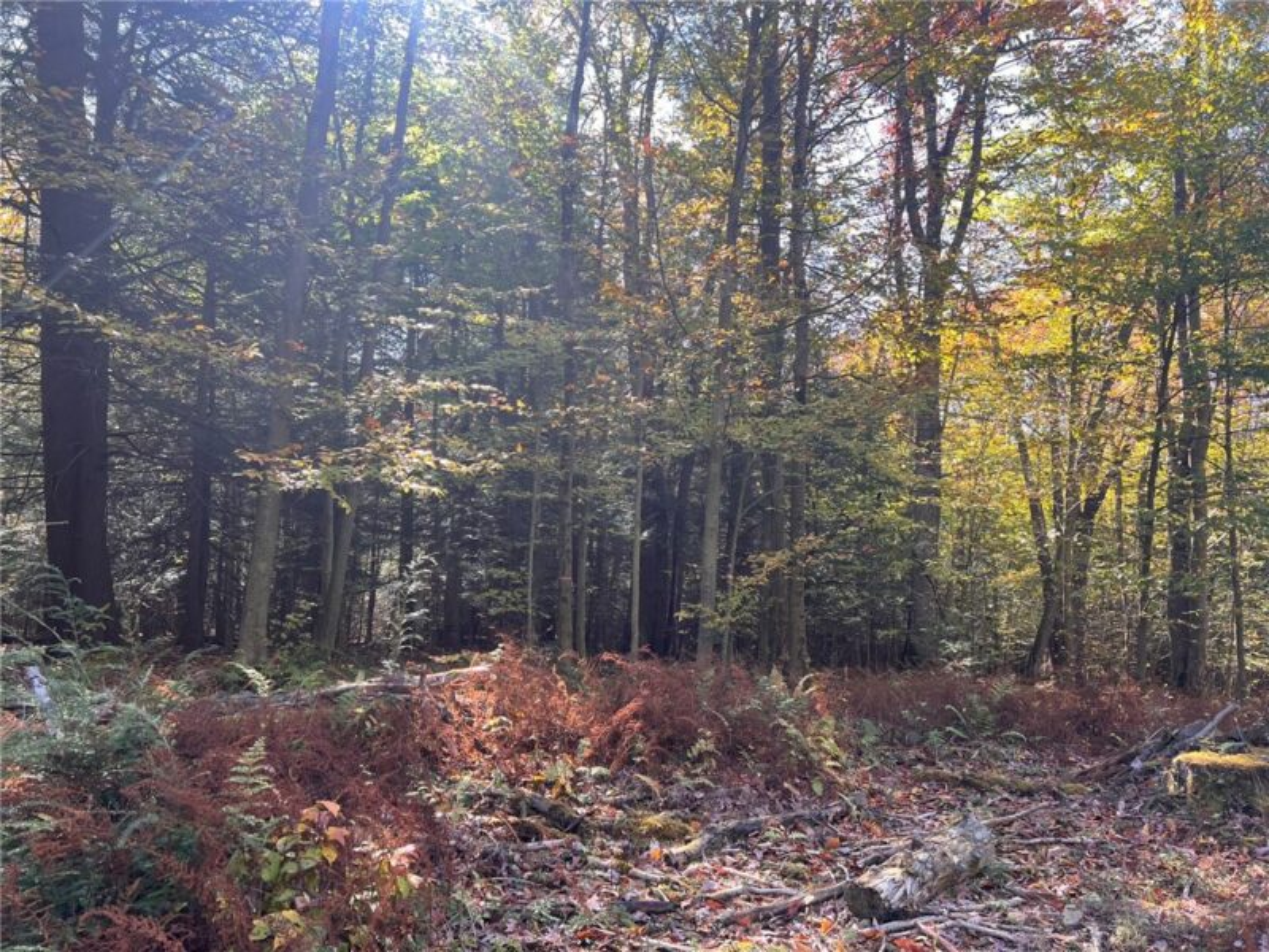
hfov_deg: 67.3
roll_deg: -1.1
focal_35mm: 26
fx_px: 953
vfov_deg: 53.1
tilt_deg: +6.1
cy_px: 476
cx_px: 634
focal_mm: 5.7
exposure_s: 1/183
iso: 40
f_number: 1.5
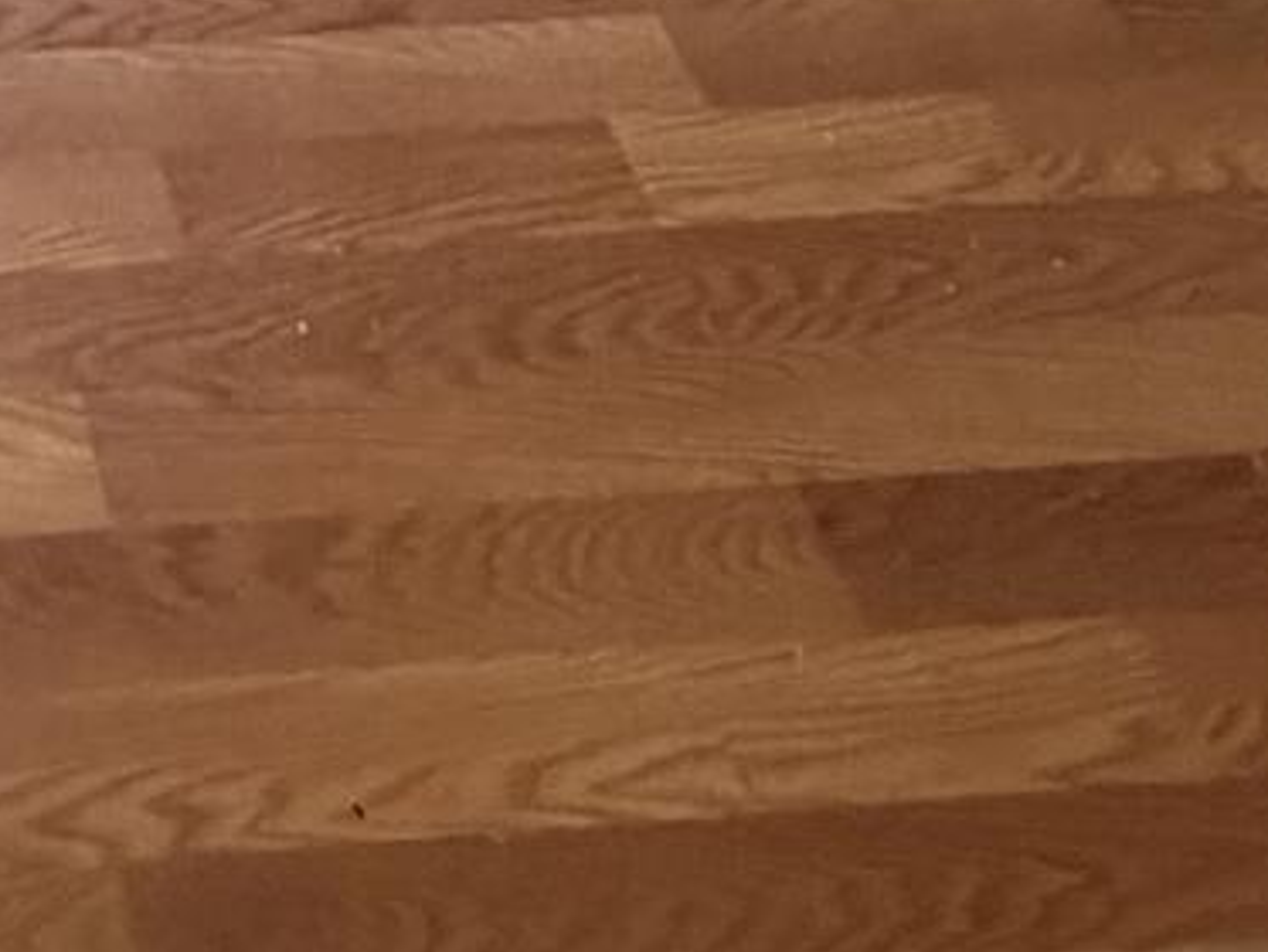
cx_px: -374
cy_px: -1030
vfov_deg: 15.3
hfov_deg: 23.1
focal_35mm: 75
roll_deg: +0.4
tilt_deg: -22.6
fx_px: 2748
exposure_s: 1/60
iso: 800
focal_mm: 2.22
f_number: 2.2
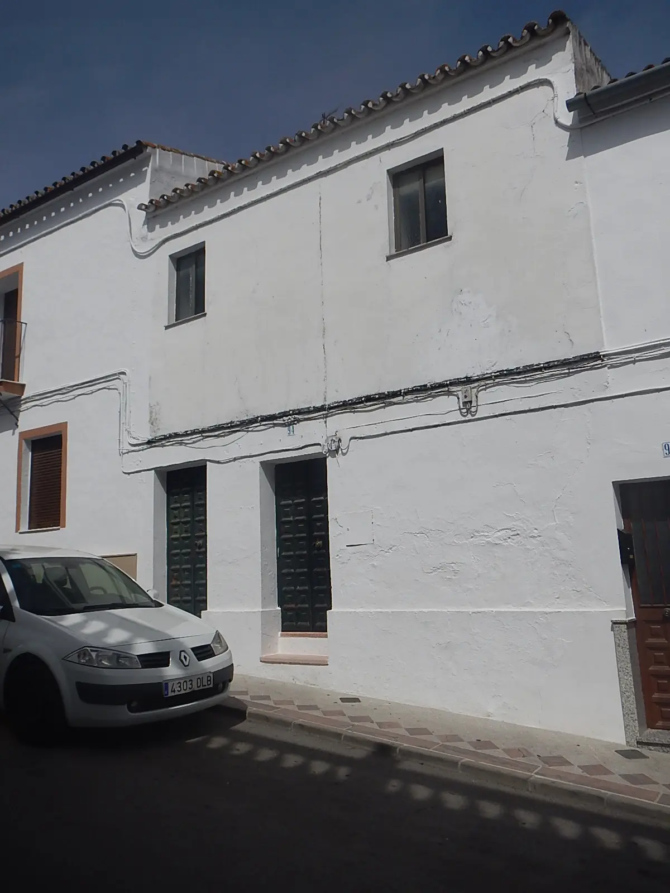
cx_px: 335
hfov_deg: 49.7
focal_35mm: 28
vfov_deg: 63.4
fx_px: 723
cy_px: 446
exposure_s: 1/1000
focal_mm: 5
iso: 125
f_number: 7.8
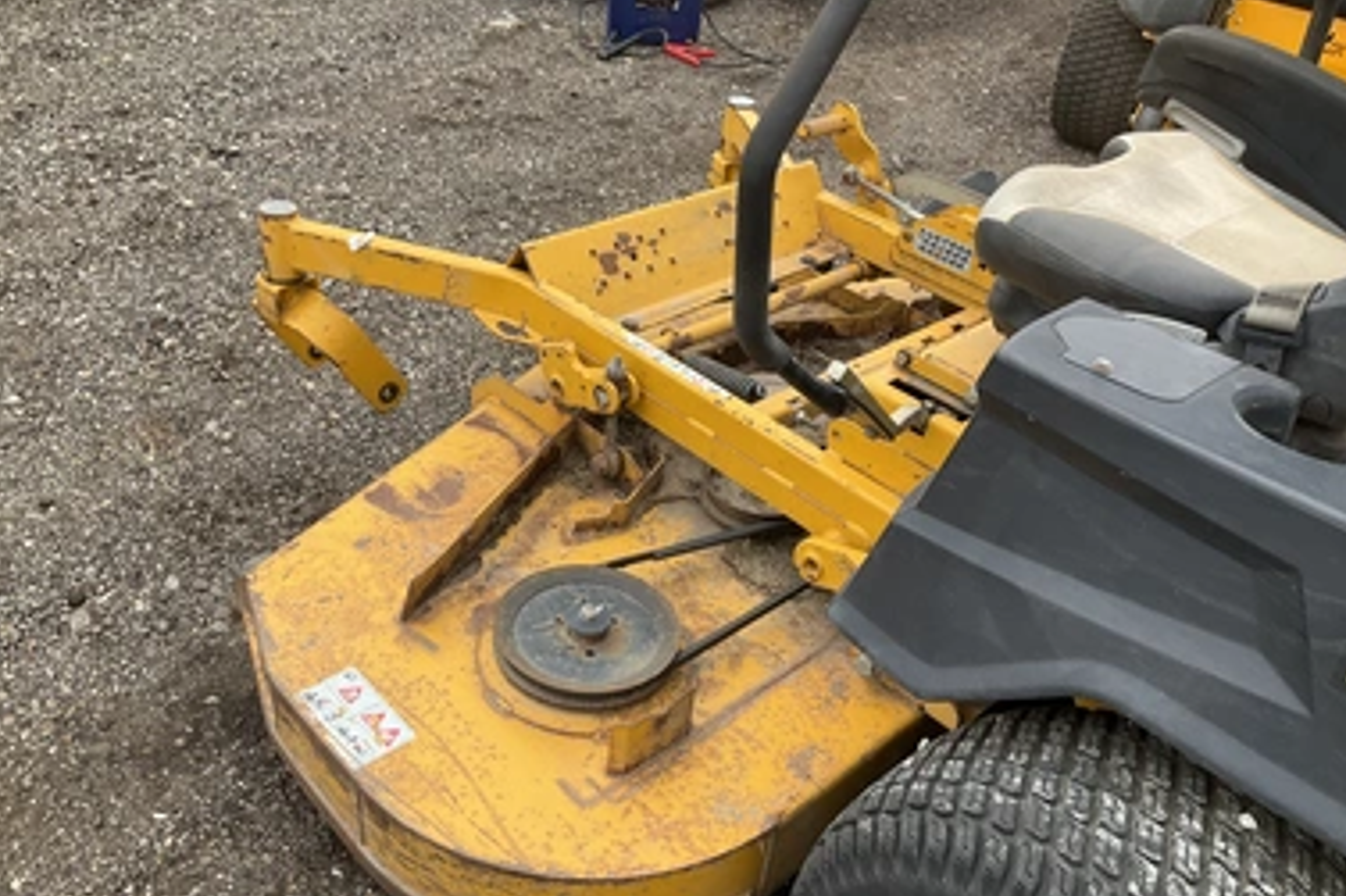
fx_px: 1196
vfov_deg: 41.0
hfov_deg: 58.7
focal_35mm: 32
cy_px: 485
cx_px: 643
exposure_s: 1/683
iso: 25
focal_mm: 3
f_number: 1.8
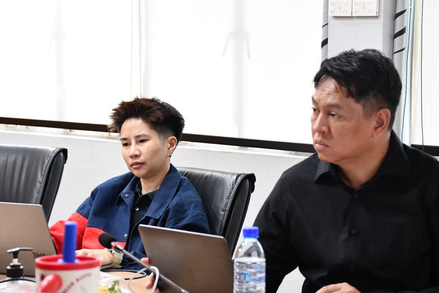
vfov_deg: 12.1
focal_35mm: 113
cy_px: 161
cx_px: 272
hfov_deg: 18.1
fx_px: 1378
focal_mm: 58
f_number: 4.8
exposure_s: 1/125
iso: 4500
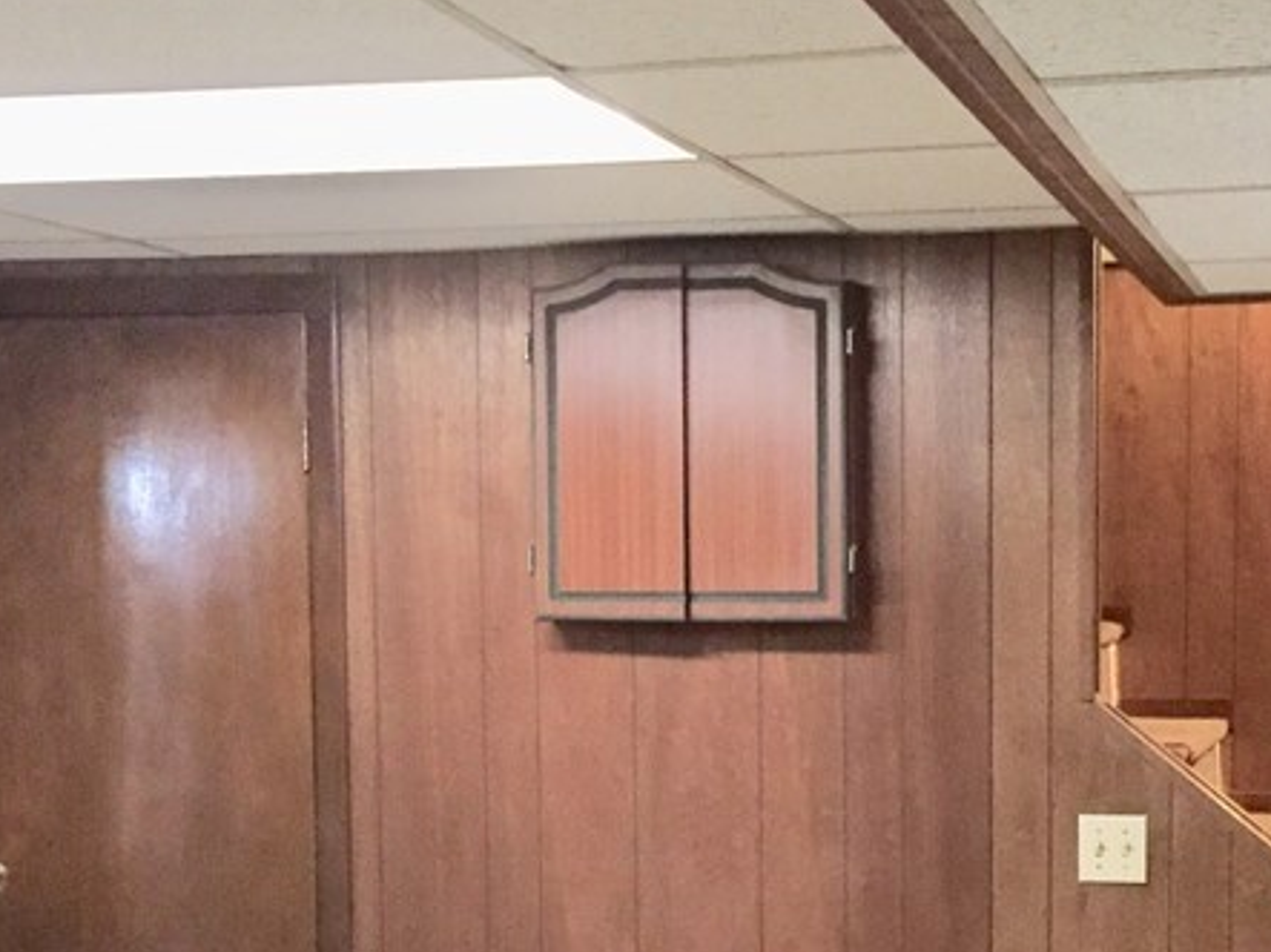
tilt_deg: -5.0
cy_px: 814
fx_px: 2459
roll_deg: +0.5
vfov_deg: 21.5
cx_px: 846
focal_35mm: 67
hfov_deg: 28.8
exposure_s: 1/15
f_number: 2.2
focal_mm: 4.15
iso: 400
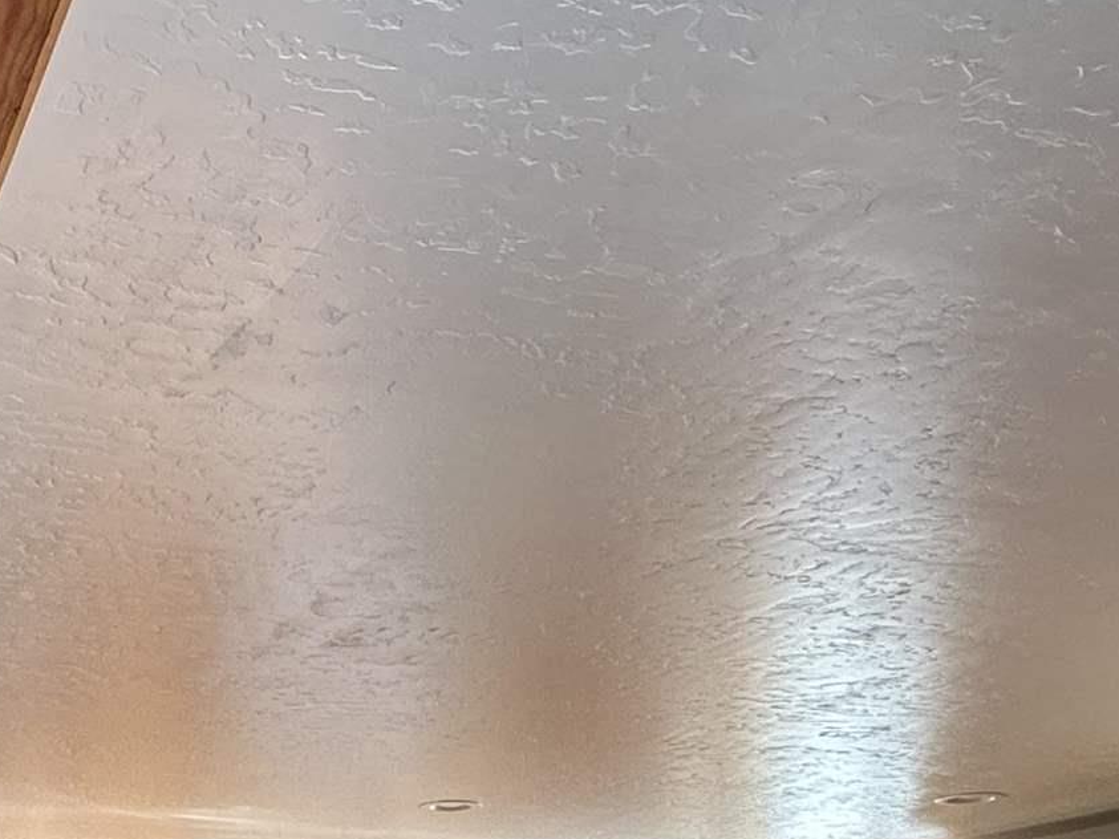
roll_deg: -0.2
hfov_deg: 36.0
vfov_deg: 23.3
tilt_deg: -4.7
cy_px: 1241
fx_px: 1648
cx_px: 194
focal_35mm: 51
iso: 160
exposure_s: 1/99
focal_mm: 2.22
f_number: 2.2
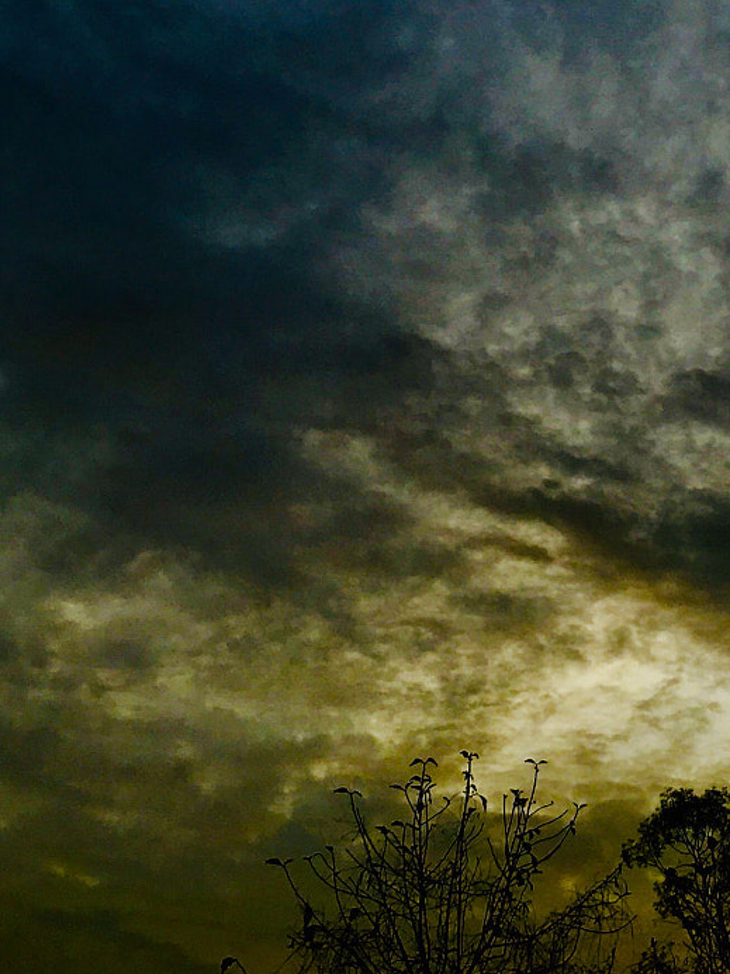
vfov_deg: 28.7
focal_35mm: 67
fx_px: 1886
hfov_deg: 21.2
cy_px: 294
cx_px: 709
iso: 25
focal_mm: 4.15
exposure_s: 1/1326
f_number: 2.2
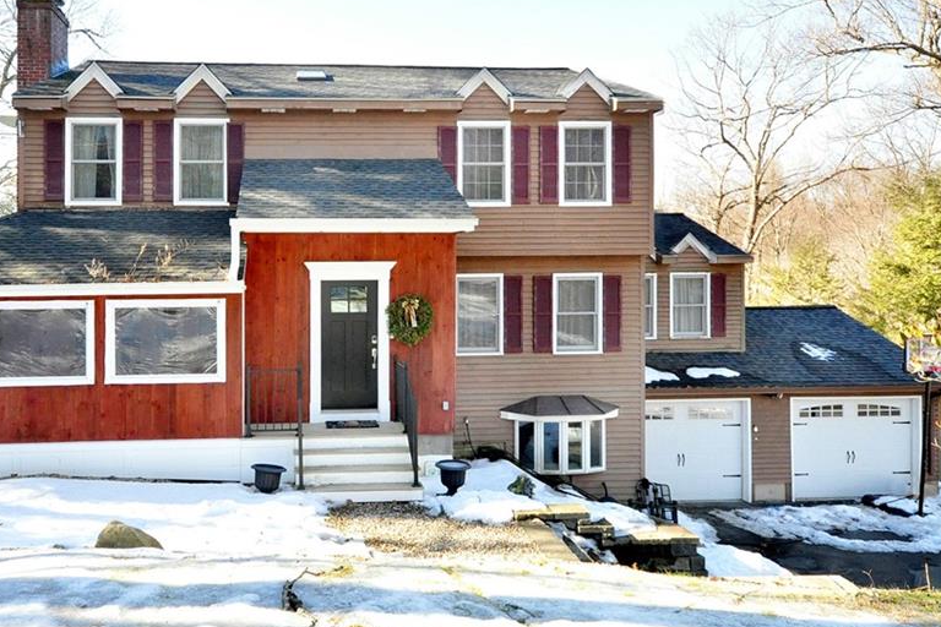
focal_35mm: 24
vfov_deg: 53.1
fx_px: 627
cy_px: 289
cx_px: 344
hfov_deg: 72.3
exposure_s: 1/250
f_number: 8
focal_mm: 12
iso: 1250
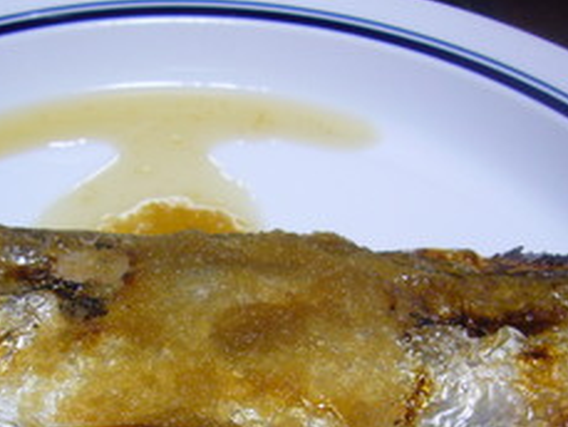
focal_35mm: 55
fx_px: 903
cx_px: 179
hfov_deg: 34.5
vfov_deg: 25.8
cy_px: 375
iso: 125
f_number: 2.8
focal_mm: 4.6
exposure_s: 1/15
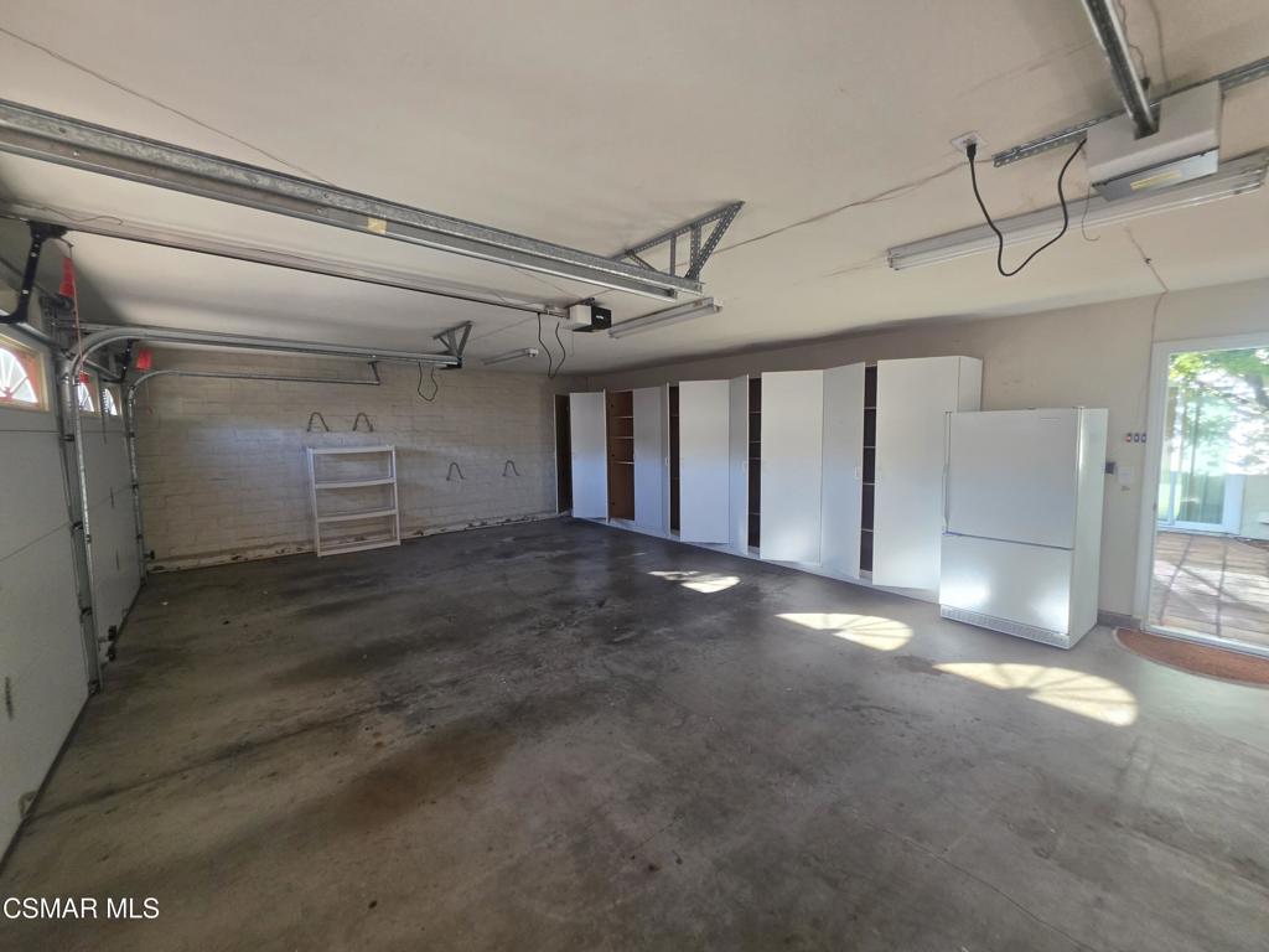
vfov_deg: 89.9
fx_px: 477
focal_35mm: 13
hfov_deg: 106.2
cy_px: 476
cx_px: 634
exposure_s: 1/120
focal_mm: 2.2
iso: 100
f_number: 1.9
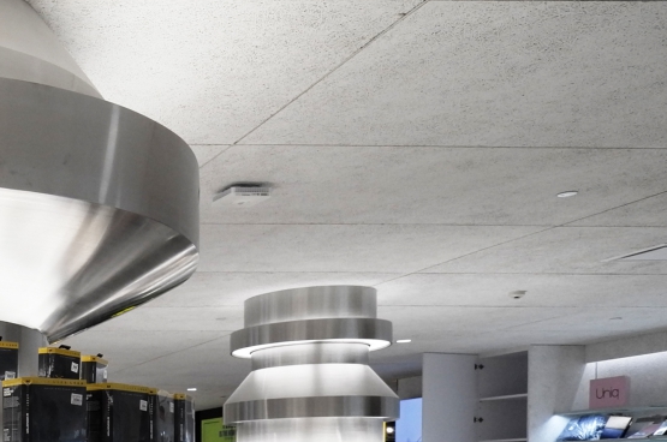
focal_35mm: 47
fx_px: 869
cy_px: 515
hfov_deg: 30.3
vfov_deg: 25.9
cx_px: -256
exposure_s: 1/100
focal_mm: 11
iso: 400
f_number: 5.6
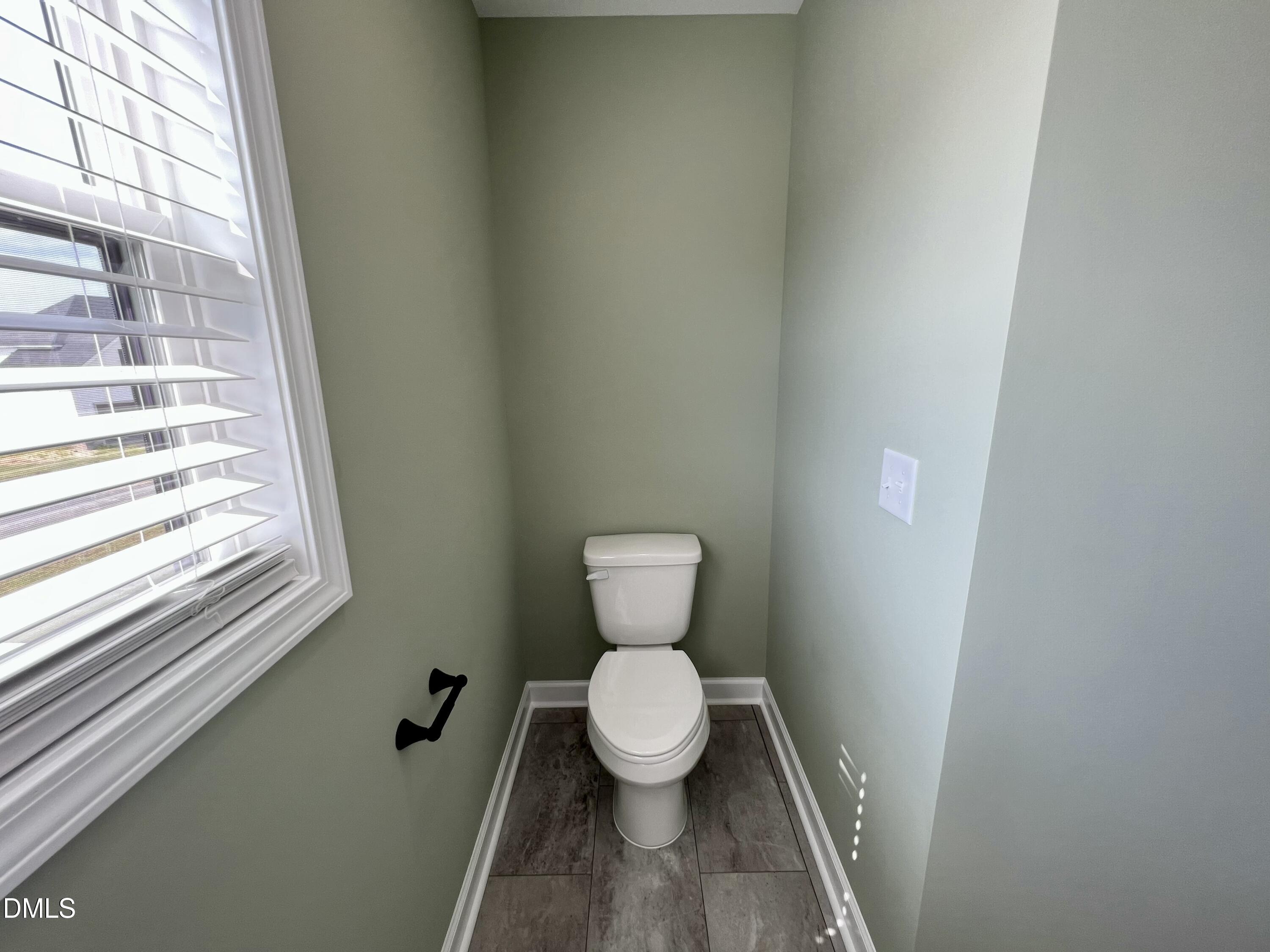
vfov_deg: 89.9
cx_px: 635
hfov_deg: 106.2
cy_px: 476
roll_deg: +0.6
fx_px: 477
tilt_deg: -13.5
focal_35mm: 13
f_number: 1.8
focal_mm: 1.57
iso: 50
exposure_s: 1/120
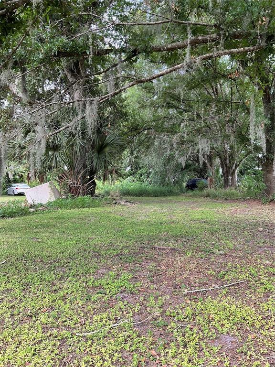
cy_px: 184
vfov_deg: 61.7
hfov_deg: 48.2
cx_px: 138
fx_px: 307
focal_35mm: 29
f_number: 1.8
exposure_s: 1/122
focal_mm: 3
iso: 25
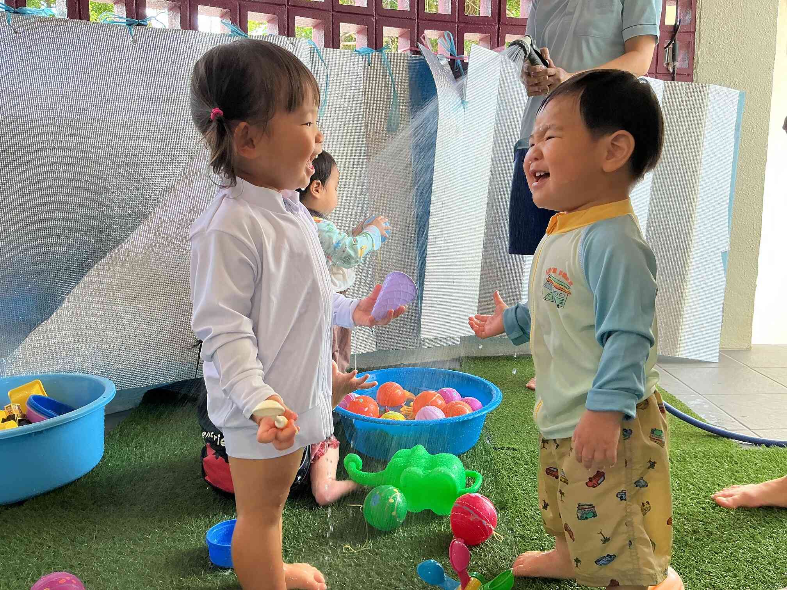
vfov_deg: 48.2
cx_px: 394
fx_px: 659
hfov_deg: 61.7
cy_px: 295
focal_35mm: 29
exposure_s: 1/120
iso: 50
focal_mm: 3
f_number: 1.8
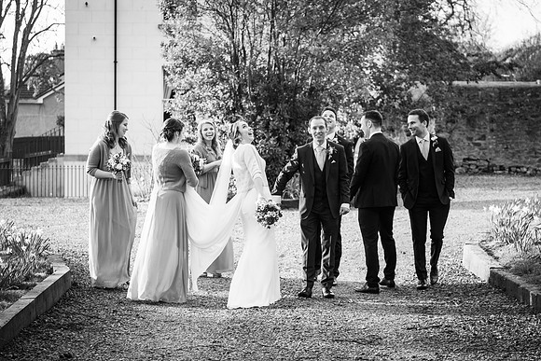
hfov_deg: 21.8
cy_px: 198
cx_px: 270
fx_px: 1402
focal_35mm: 93
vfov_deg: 14.7
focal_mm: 50
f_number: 2.8
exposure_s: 1/200
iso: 100
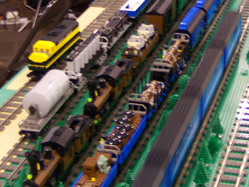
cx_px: 140
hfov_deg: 19.6
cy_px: 35
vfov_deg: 14.7
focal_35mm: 100
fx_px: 719
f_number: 2.8
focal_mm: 8
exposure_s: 1/8
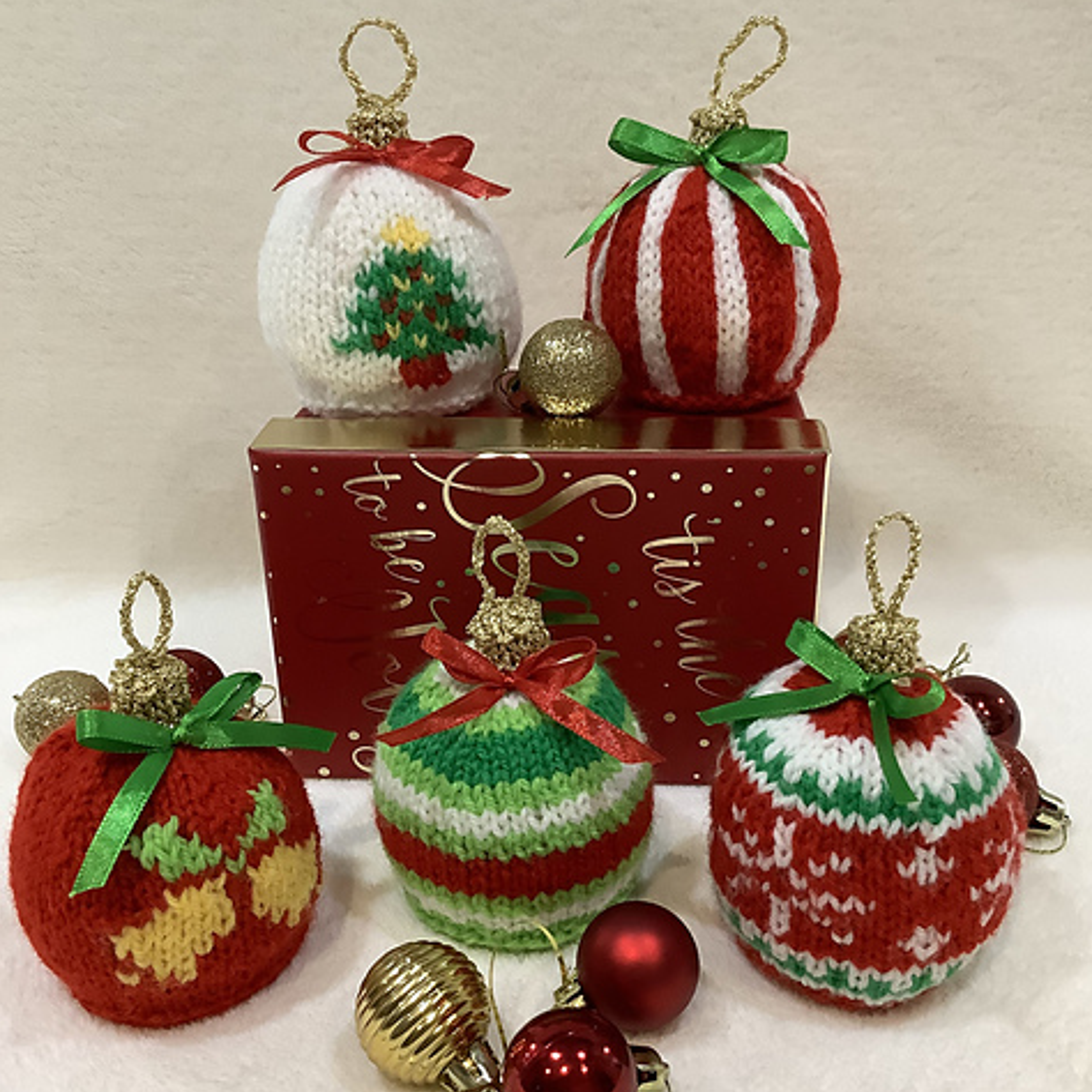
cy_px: 597
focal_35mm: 37
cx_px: 548
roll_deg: +1.5
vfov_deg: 44.9
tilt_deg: -27.6
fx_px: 1321
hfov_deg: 44.9
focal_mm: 3.3
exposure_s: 1/60
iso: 200
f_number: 2.4
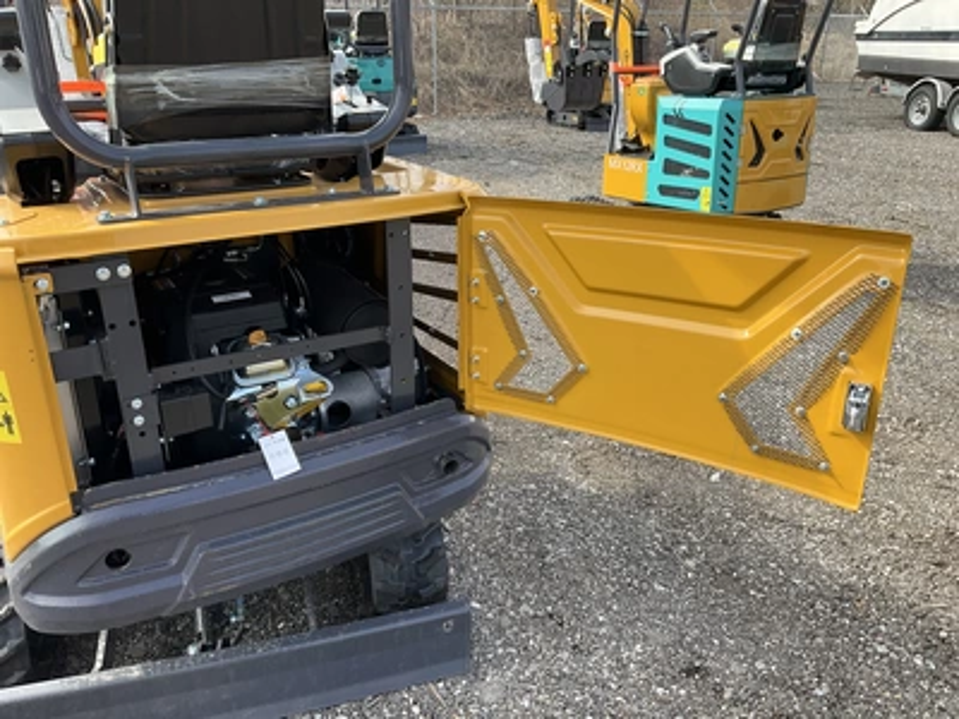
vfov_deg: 48.2
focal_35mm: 29
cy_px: 360
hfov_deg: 61.7
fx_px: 803
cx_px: 480
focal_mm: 3
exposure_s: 1/540
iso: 25
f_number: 1.8
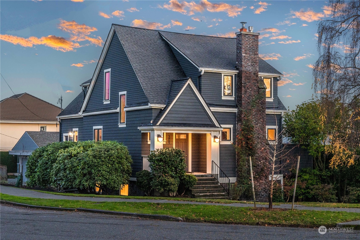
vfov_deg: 27.8
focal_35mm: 48
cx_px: 180
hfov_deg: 40.8
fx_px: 484
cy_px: 120
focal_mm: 48.4
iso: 4000
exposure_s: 1/50
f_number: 7.1
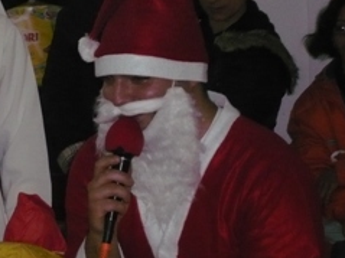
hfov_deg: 10.8
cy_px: 79
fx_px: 1813
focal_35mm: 182
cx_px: 26
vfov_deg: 8.1
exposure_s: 1/30
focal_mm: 16.1
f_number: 4.8
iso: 320
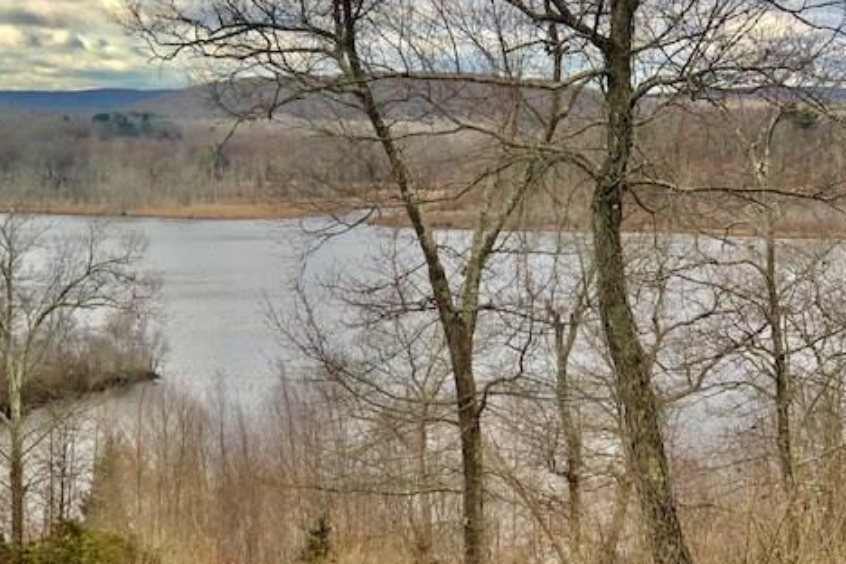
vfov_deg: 16.8
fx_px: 1903
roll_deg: +0.1
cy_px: 316
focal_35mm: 81
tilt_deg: -7.4
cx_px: 396
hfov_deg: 25.1
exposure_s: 1/187
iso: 20
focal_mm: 6.6
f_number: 2.8
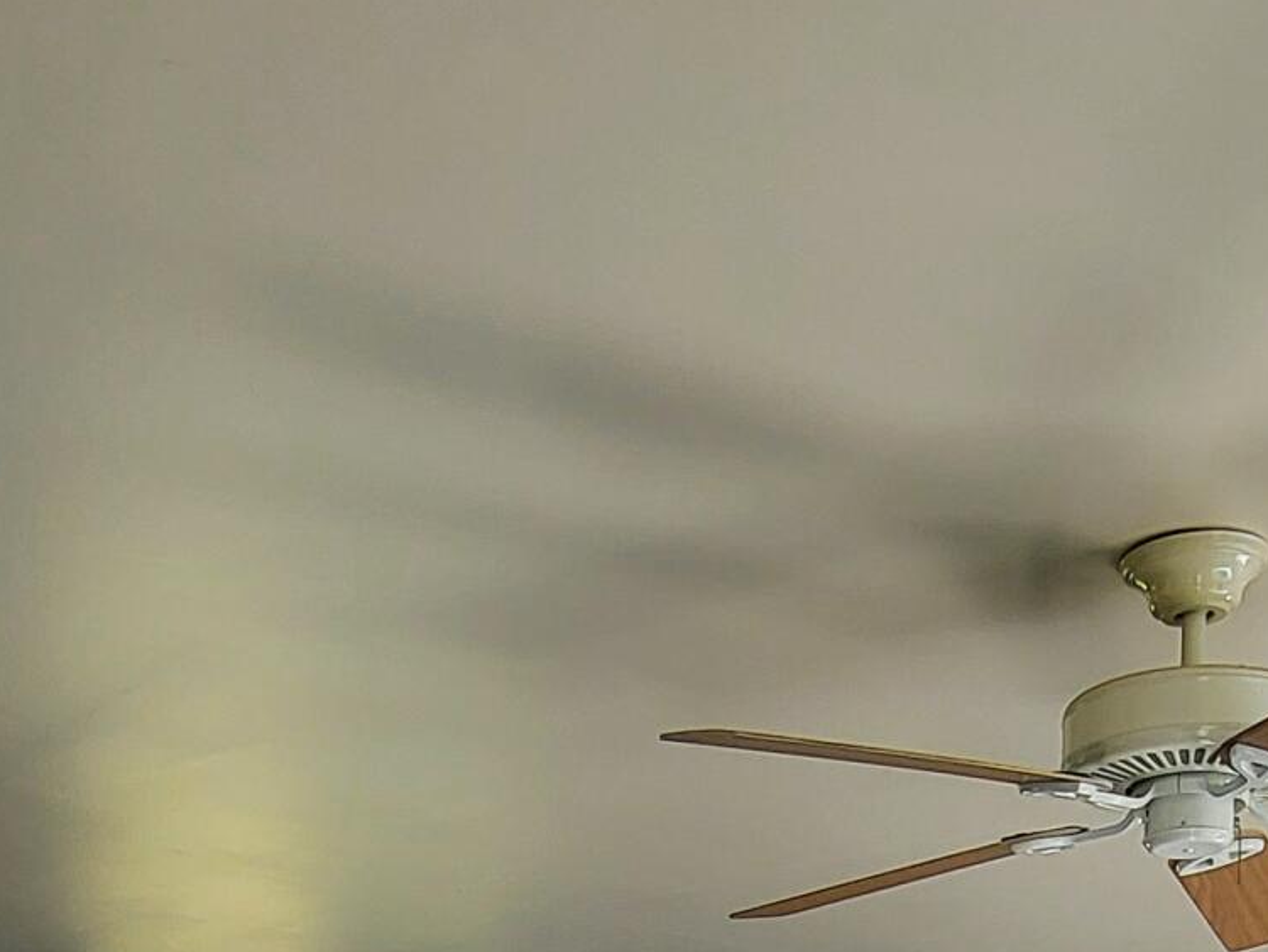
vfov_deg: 21.5
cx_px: 796
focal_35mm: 52
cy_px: 1569
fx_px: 1905
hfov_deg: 36.6
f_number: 2.2
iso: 32
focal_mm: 1.74
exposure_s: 1/60
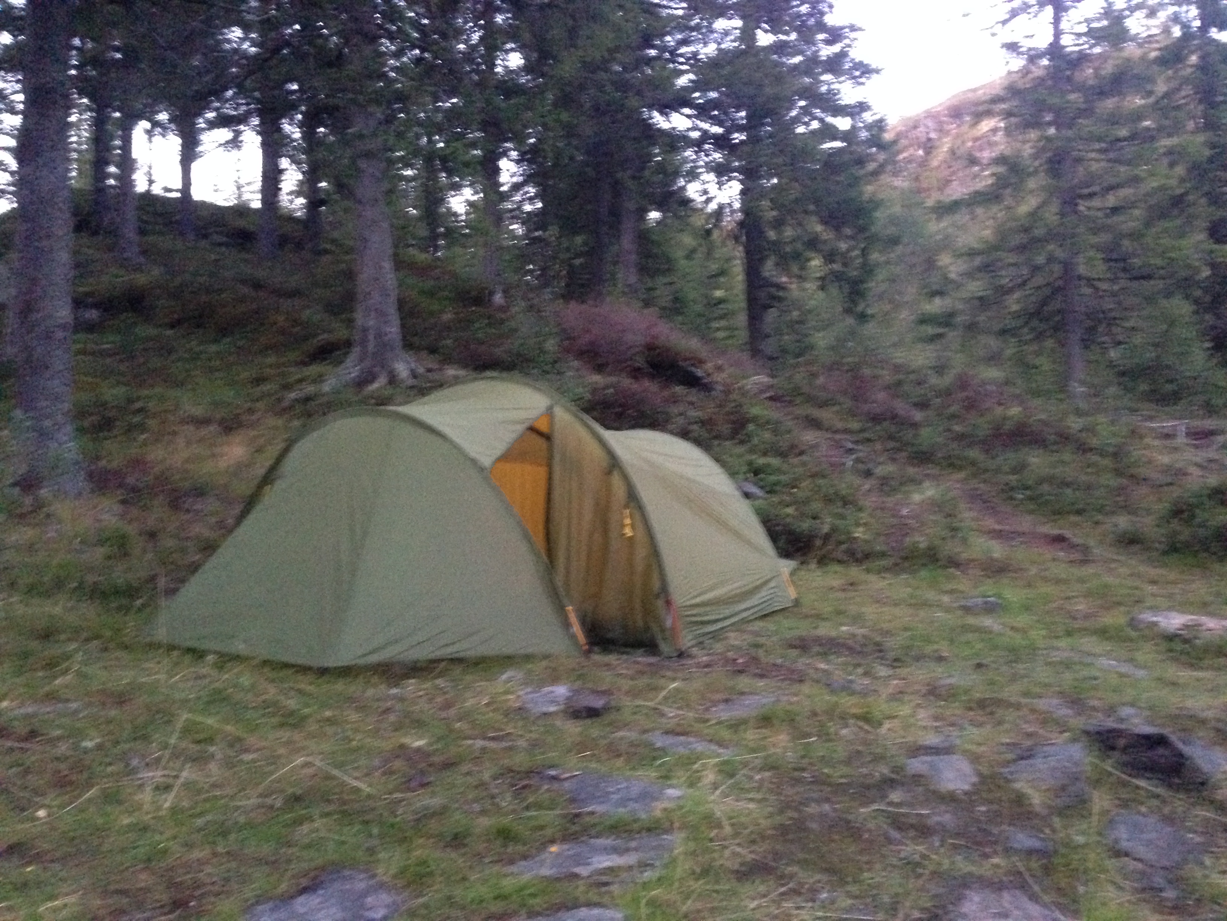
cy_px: 460
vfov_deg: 42.9
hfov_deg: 55.4
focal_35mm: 33
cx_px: 614
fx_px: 1170
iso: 640
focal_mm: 4.12
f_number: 2.4
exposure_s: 1/15
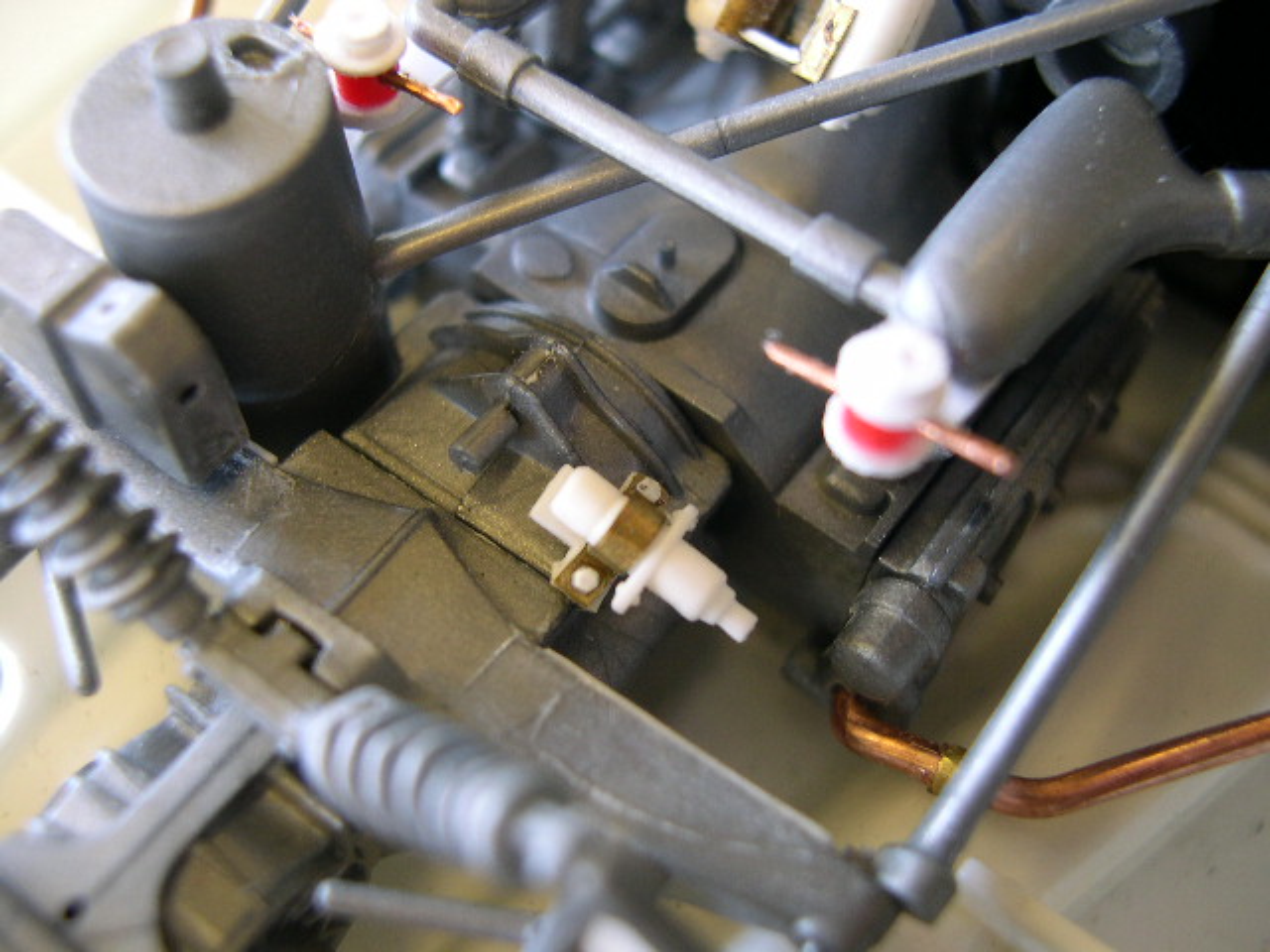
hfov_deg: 49.0
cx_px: 635
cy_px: 476
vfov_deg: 37.7
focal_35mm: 38
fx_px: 1394
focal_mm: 8
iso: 100
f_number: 2.8
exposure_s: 1/9.7
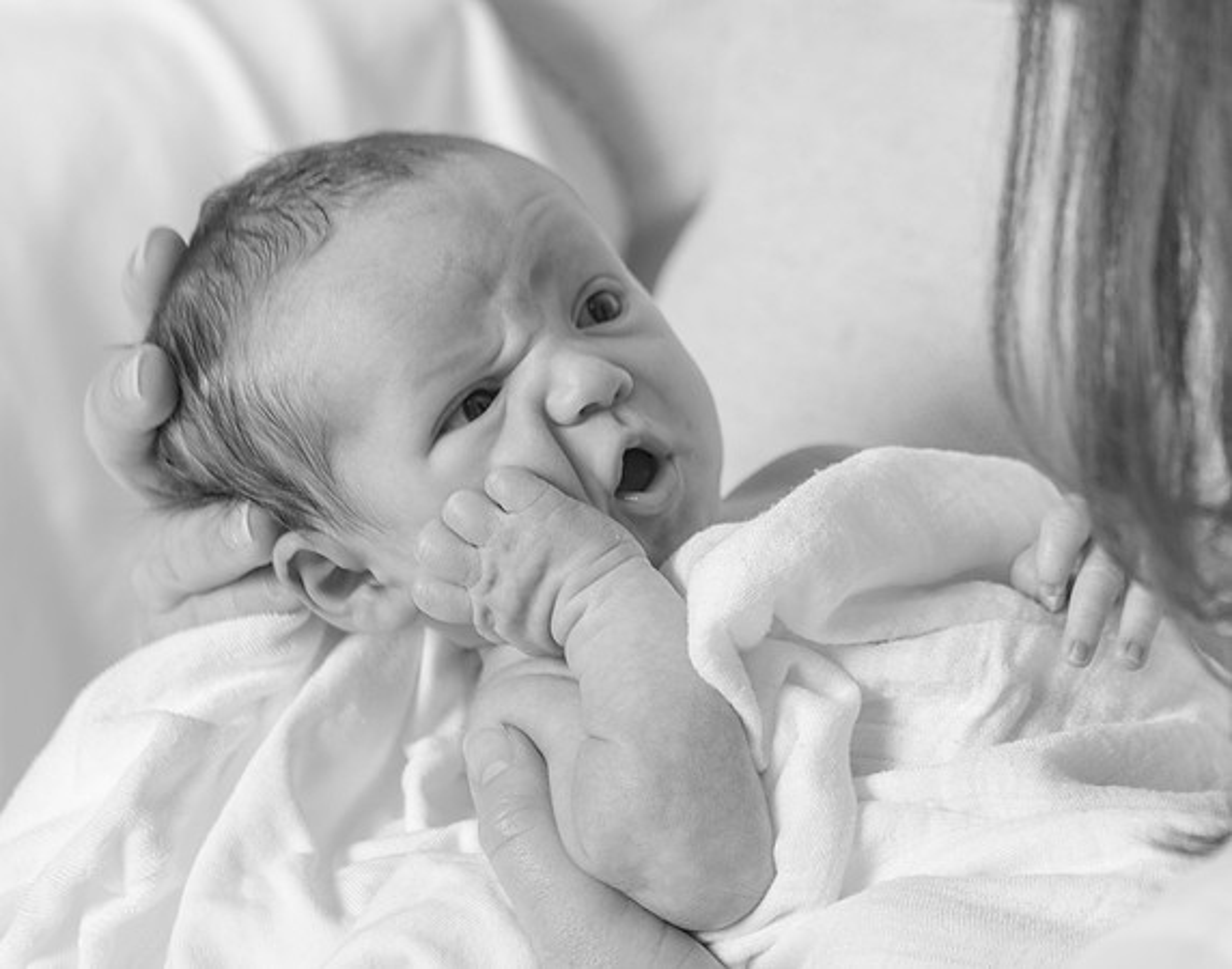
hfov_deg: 10.5
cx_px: 892
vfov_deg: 8.3
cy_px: 555
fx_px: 6710
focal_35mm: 185
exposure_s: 1/160
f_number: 5.6
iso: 200
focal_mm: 102
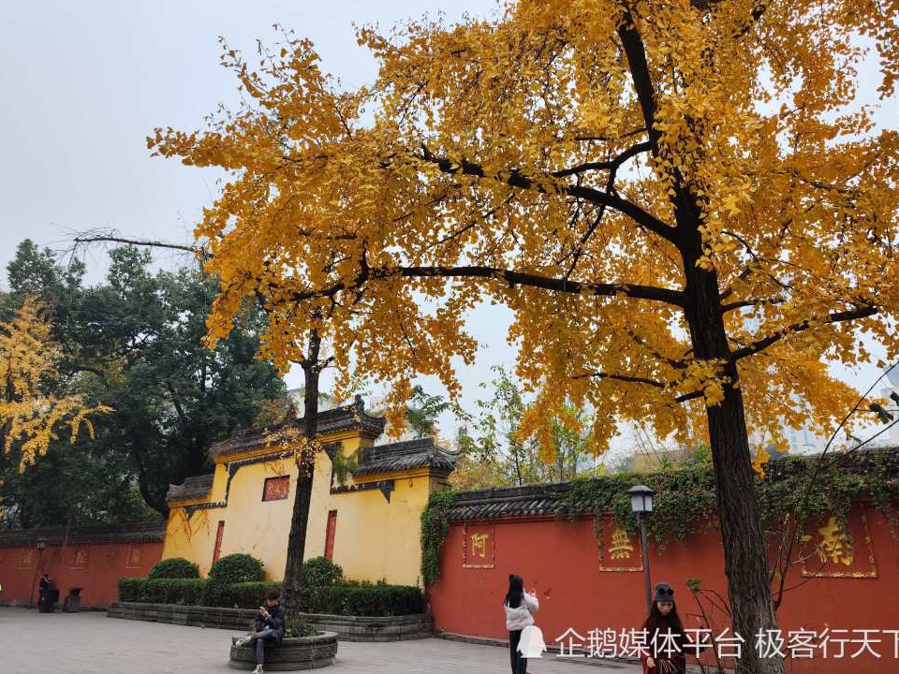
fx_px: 649
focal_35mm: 25
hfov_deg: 69.4
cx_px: 466
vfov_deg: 54.9
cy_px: 326
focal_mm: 6.92
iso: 50
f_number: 1.9
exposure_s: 1/315
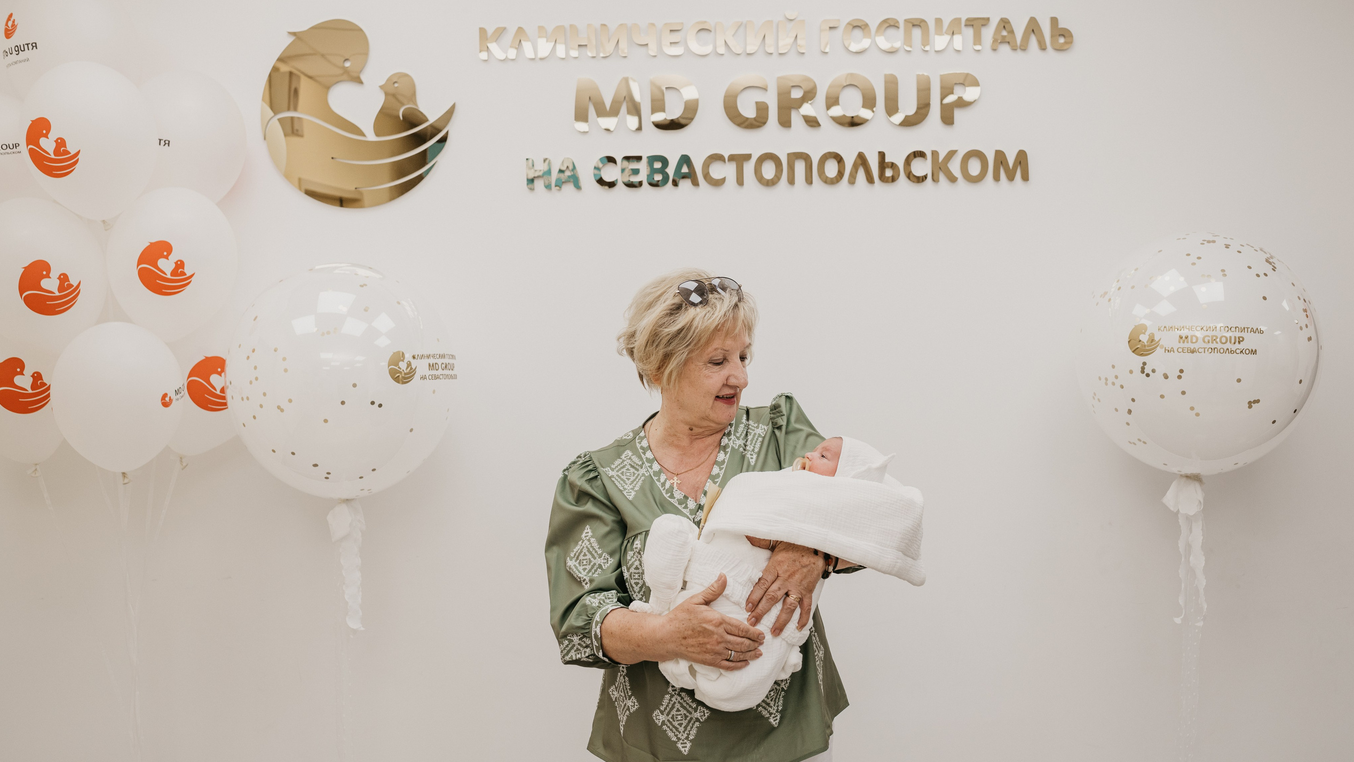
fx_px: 1328
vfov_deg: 32.0
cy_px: 410
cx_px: 676
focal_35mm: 37
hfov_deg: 54.0
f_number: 4.5
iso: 400
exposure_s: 1/160
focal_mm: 35
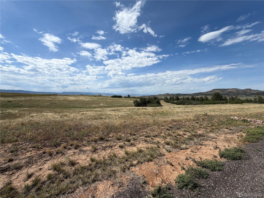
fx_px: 107
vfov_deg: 85.7
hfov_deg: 102.1
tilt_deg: -1.6
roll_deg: -0.1
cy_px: 99
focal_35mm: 14
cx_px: 132
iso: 20
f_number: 2.2
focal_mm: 2.22
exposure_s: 1/1368
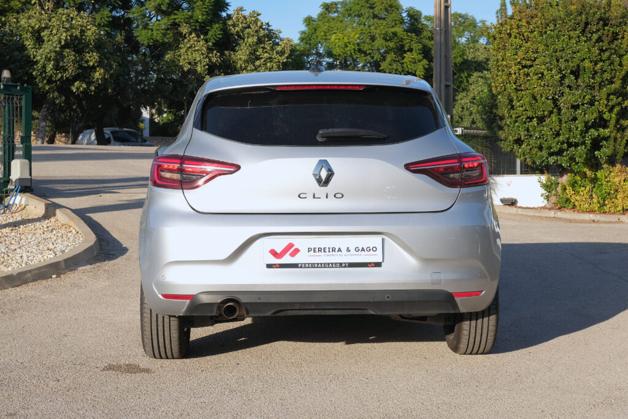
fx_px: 1064
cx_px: 314
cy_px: 210
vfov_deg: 22.3
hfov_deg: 32.9
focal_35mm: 61
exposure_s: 1/180
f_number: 9
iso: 160
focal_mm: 40.8
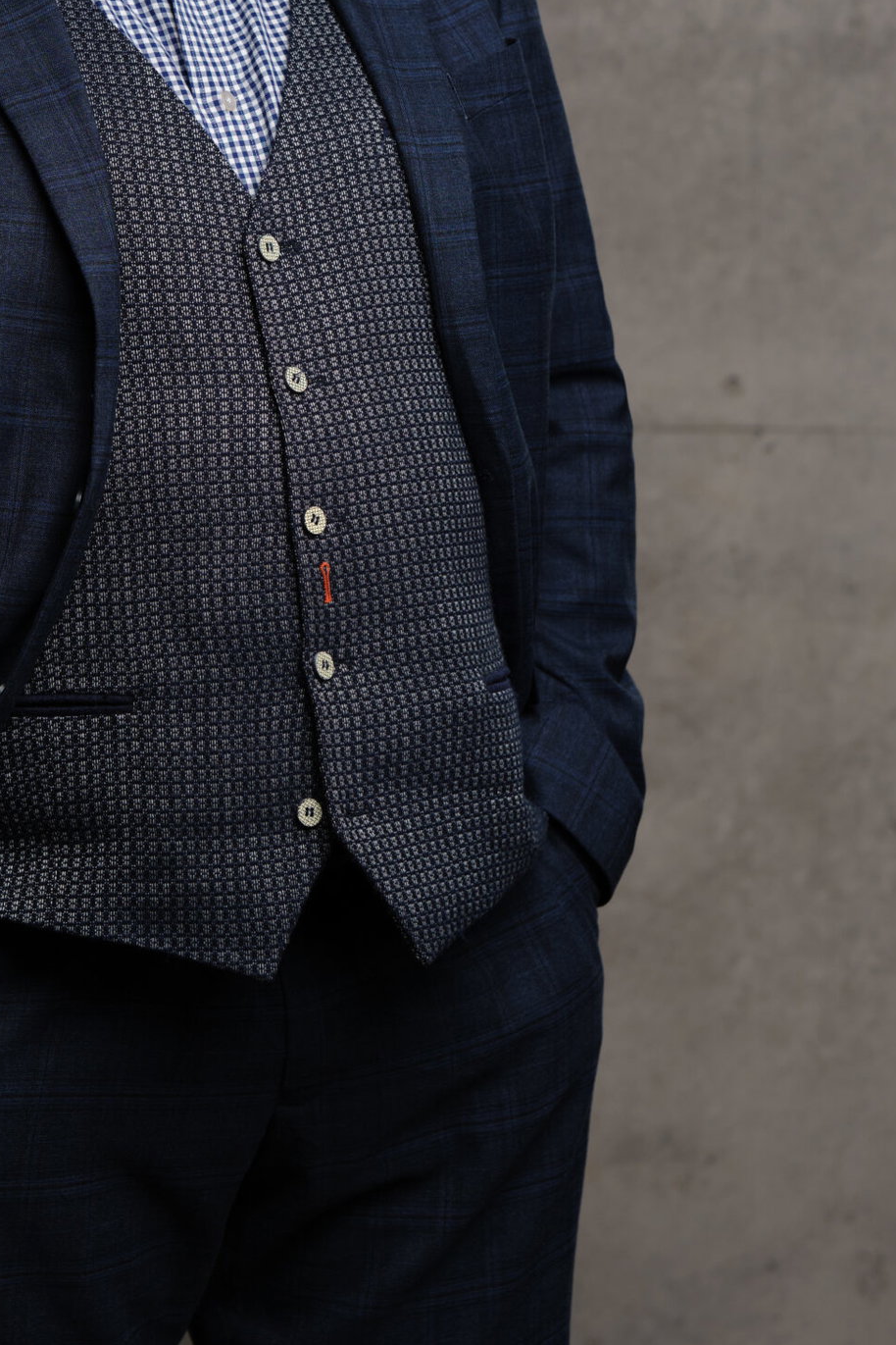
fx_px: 5488
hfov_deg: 9.3
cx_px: 118
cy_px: 217
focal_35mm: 147
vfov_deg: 13.9
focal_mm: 56
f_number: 2.8
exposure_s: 1/250
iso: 160
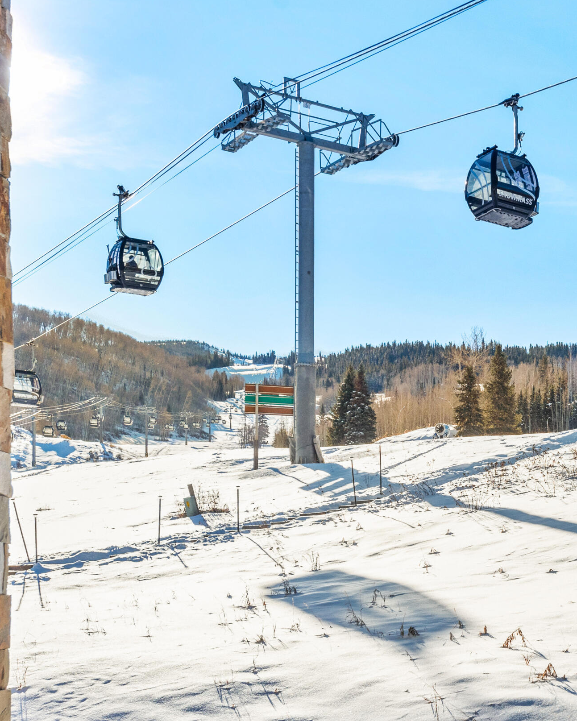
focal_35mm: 61
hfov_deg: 23.7
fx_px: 1302
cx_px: 600
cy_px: 344
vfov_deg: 31.0
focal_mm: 35
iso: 400
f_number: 7.1
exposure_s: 1/800
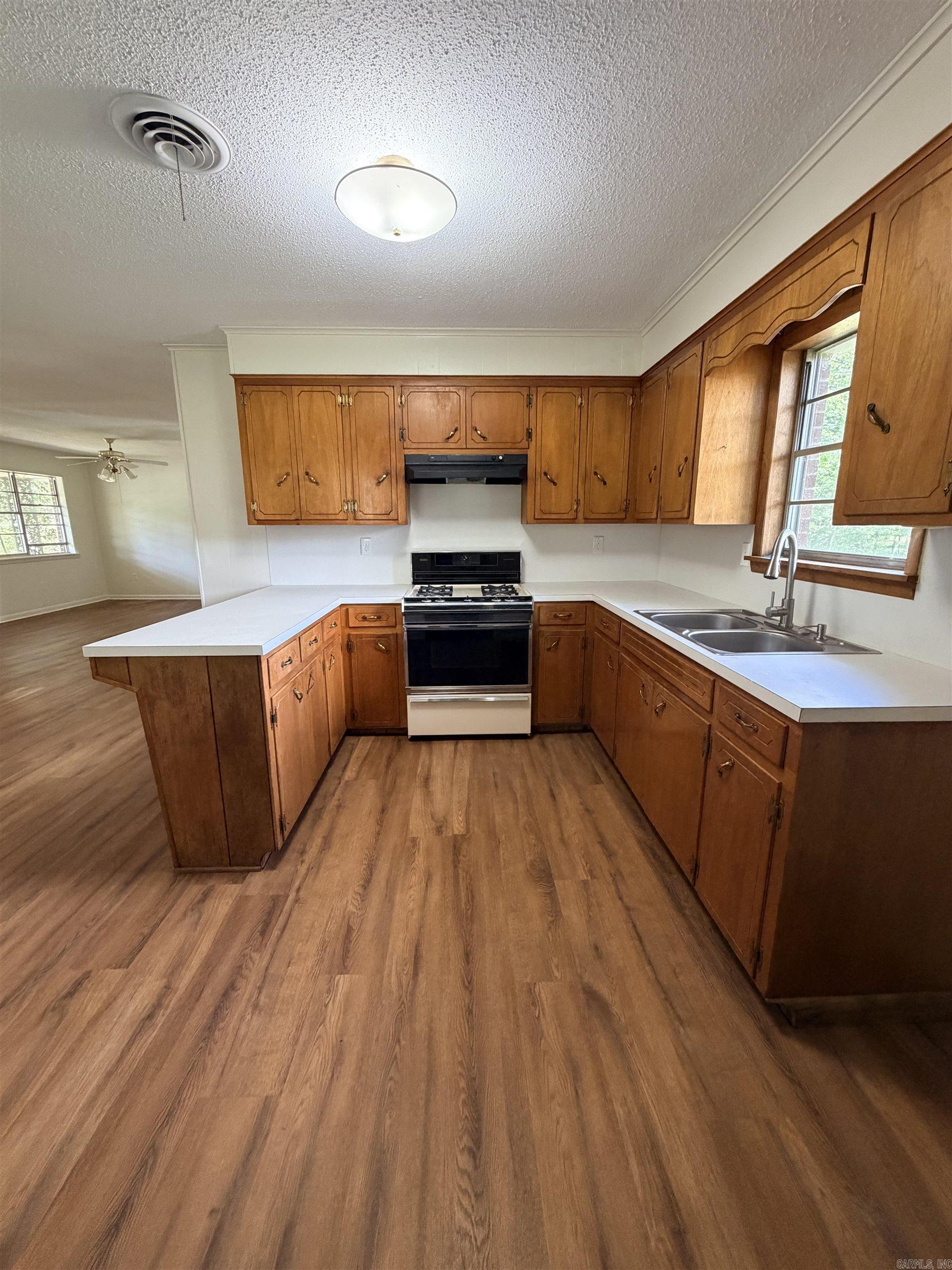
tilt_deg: -11.9
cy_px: 635
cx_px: 476
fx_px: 513
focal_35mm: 14
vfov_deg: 102.1
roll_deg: +0.1
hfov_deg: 85.7
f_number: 2.2
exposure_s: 1/75
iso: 320
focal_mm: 2.22
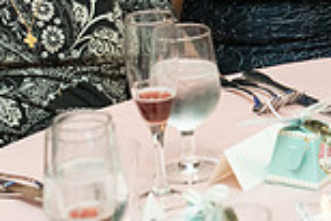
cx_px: 286
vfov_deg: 6.4
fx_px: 1942
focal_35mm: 211
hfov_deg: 9.7
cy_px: -171
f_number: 4
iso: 3200
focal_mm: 56
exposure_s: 1/60
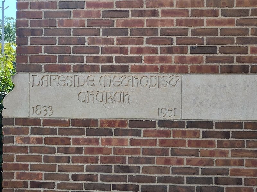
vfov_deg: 58.9
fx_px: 171
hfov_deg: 73.9
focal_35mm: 23
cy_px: 96
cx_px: 128
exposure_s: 1/214
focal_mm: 5.56
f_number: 1.8
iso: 100
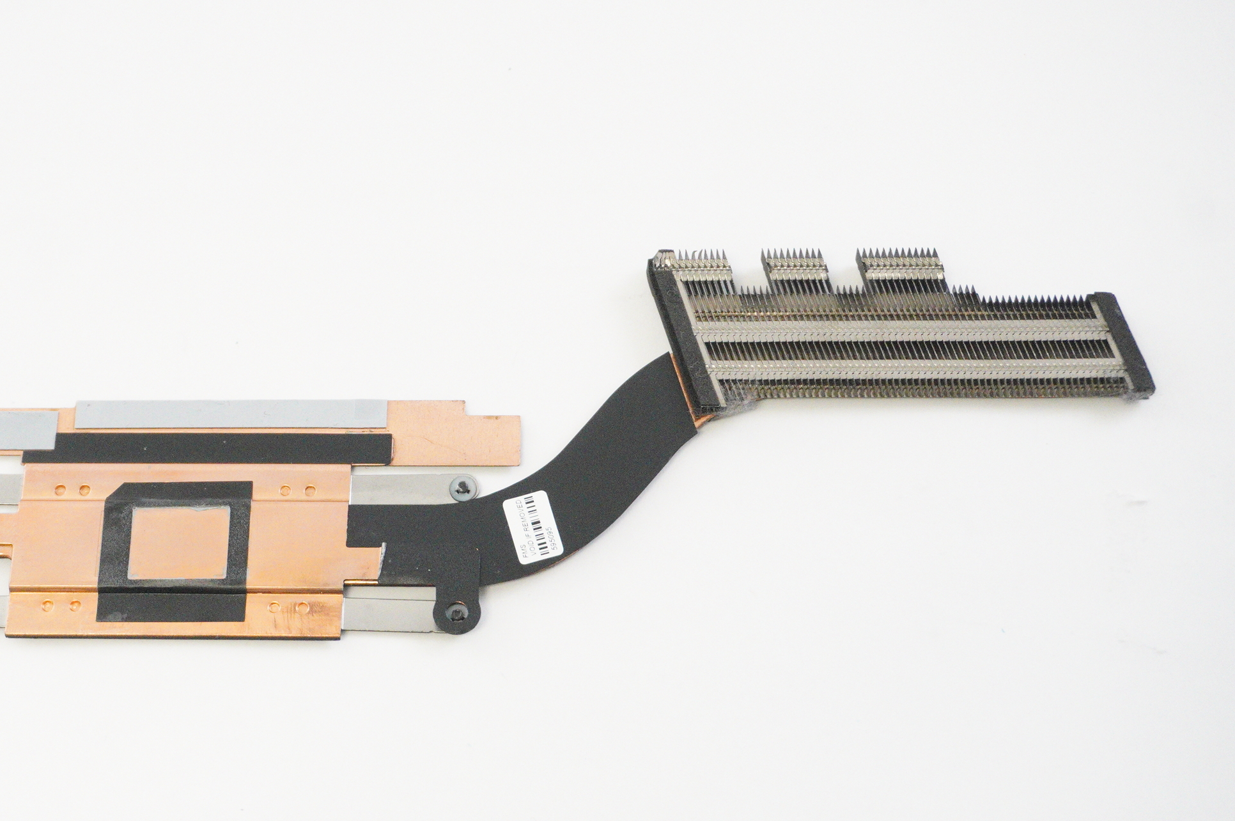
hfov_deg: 30.4
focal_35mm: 66
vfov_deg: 20.5
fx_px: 2262
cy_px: 481
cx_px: 460
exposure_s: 1/250
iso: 6400
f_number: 5.6
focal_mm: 34
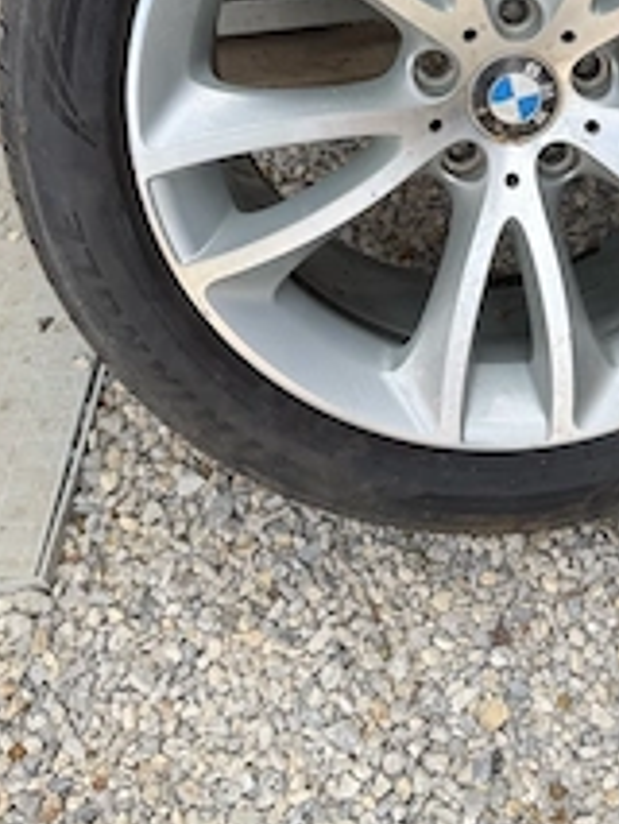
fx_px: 1072
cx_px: 518
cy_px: 81
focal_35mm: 45
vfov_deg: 39.1
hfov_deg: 31.2
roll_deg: +5.7
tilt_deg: -39.3
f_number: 1.78
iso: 80
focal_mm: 6.76
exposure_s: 1/1091
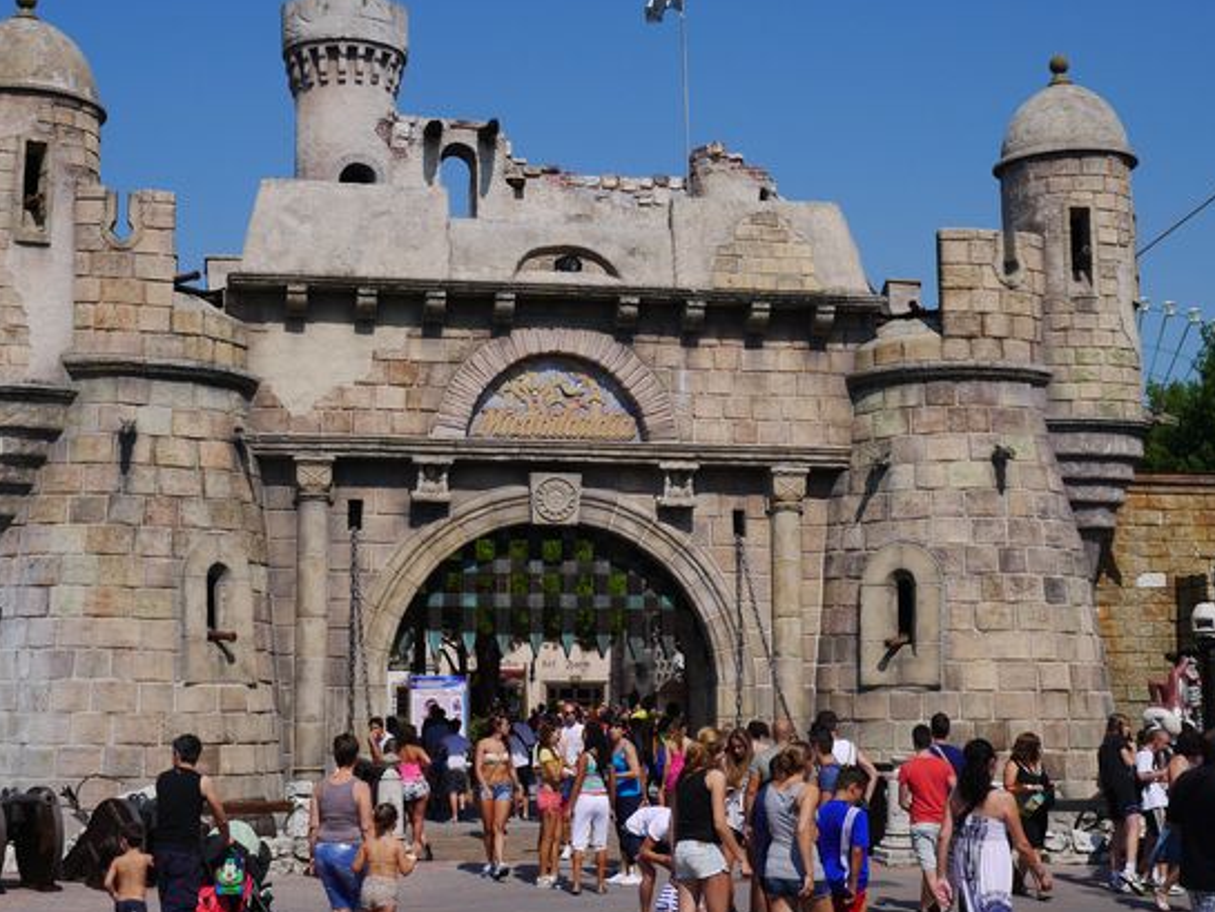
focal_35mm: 54
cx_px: 528
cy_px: 408
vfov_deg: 27.0
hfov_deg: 35.5
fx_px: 1896
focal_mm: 23
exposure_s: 1/500
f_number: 11
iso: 160
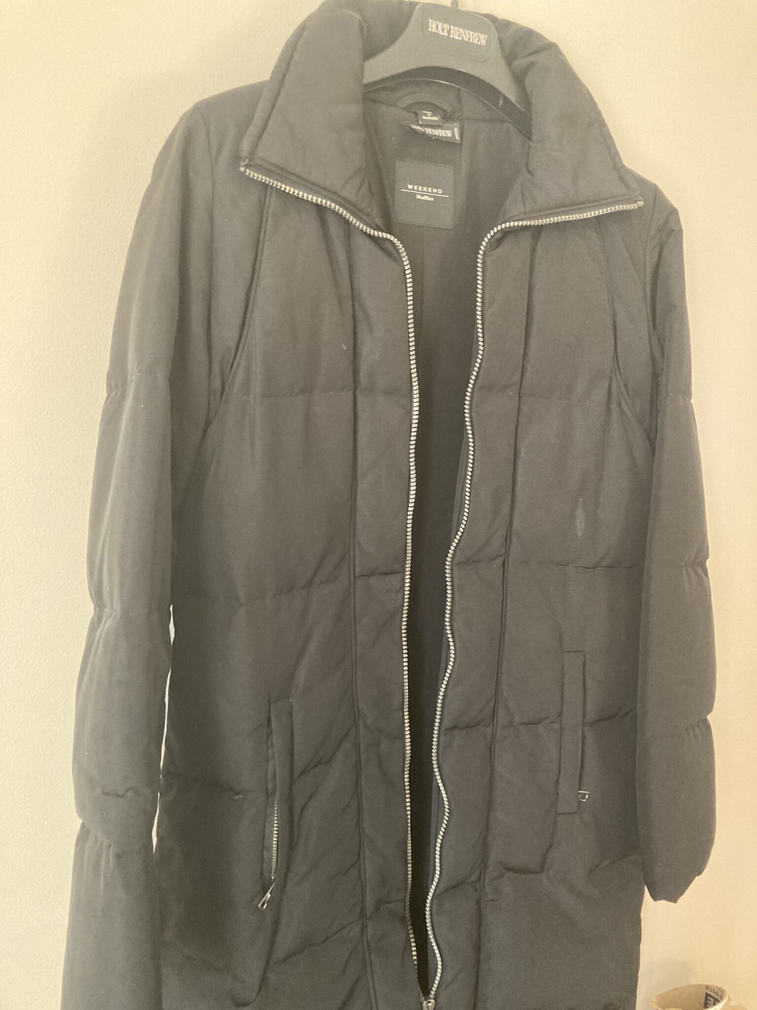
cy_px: 505
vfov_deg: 63.4
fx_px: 816
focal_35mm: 28
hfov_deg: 49.7
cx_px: 378
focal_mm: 3.99
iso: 400
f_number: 1.8
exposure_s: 1/40
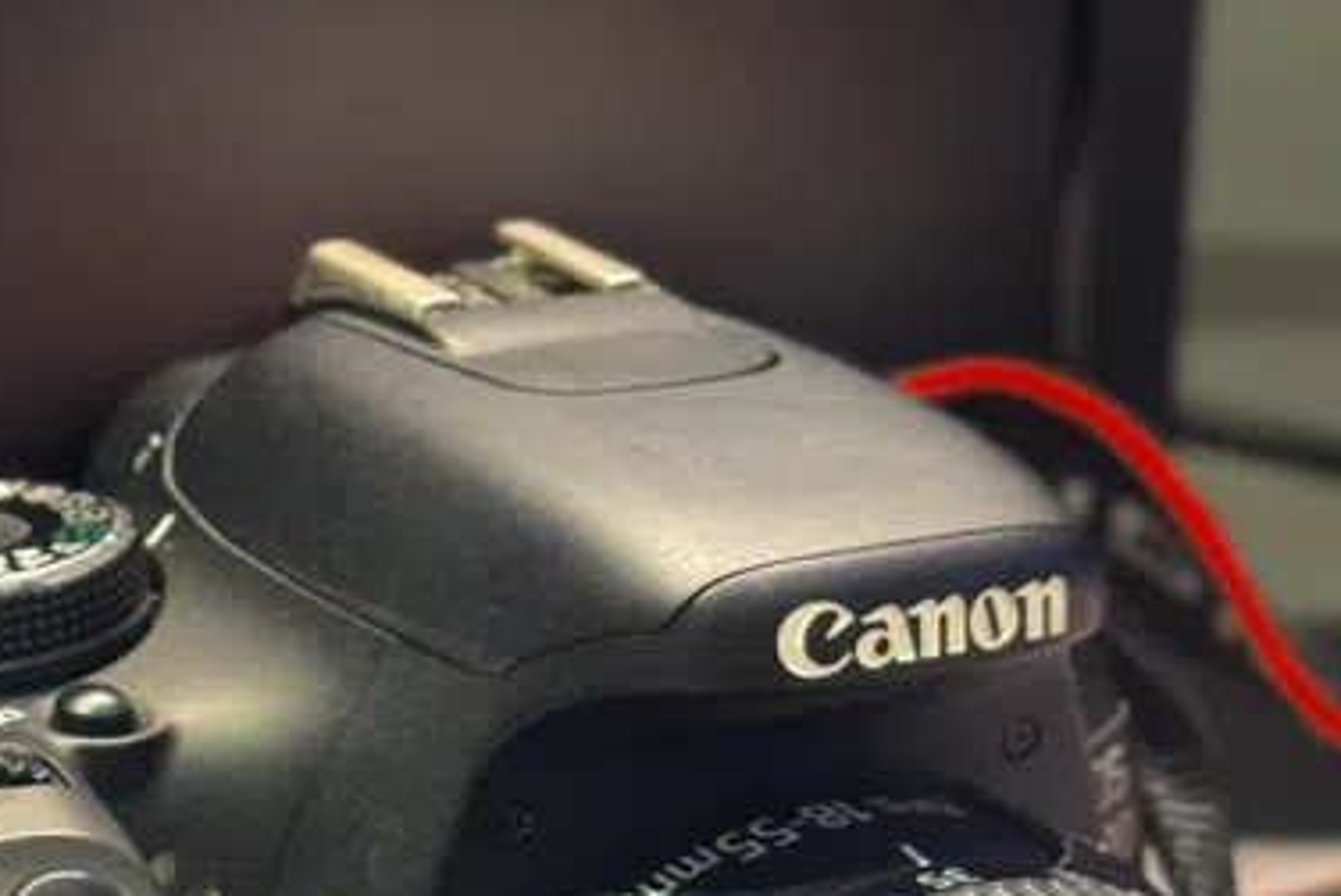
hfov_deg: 23.9
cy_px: 828
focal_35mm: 85
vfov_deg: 15.9
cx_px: 603
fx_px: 3167
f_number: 1.78
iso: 320
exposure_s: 1/33
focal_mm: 6.76
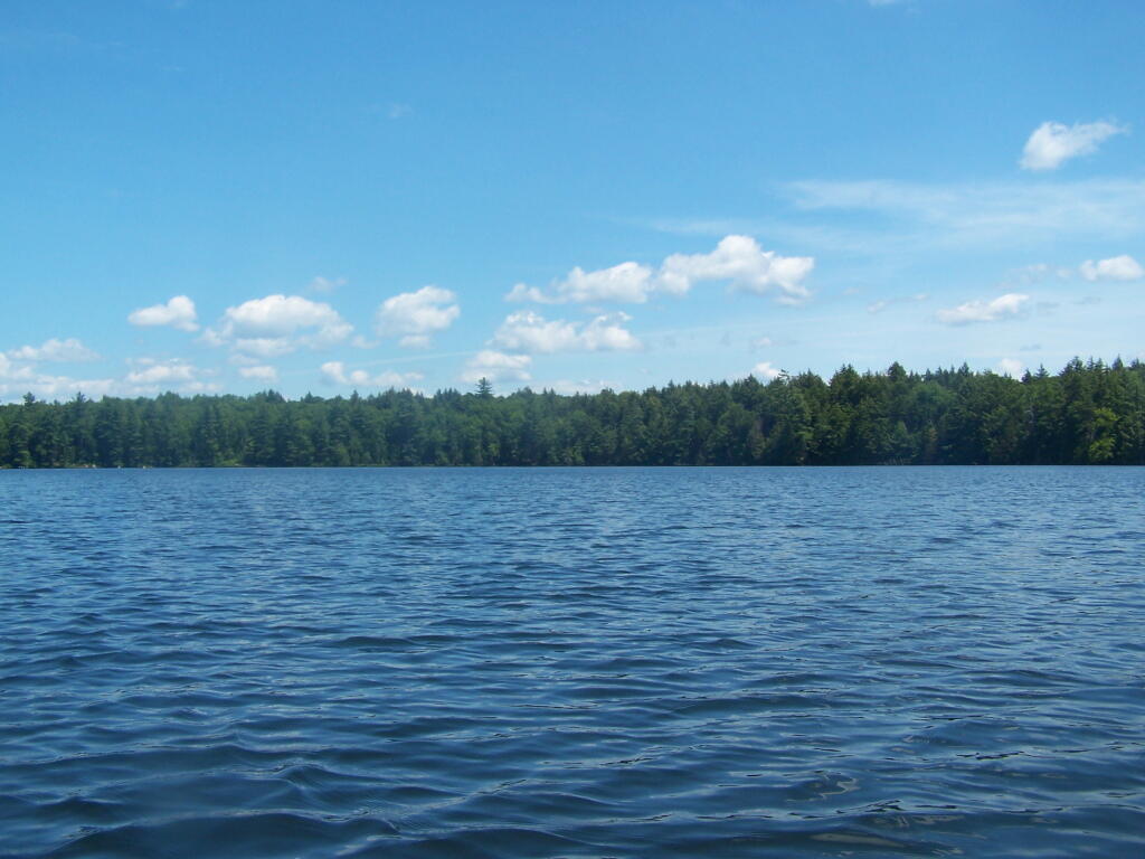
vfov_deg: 37.7
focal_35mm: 38
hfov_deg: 49.0
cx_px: 572
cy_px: 430
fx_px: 1257
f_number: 4
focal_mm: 6.3
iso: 80
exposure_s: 1/800
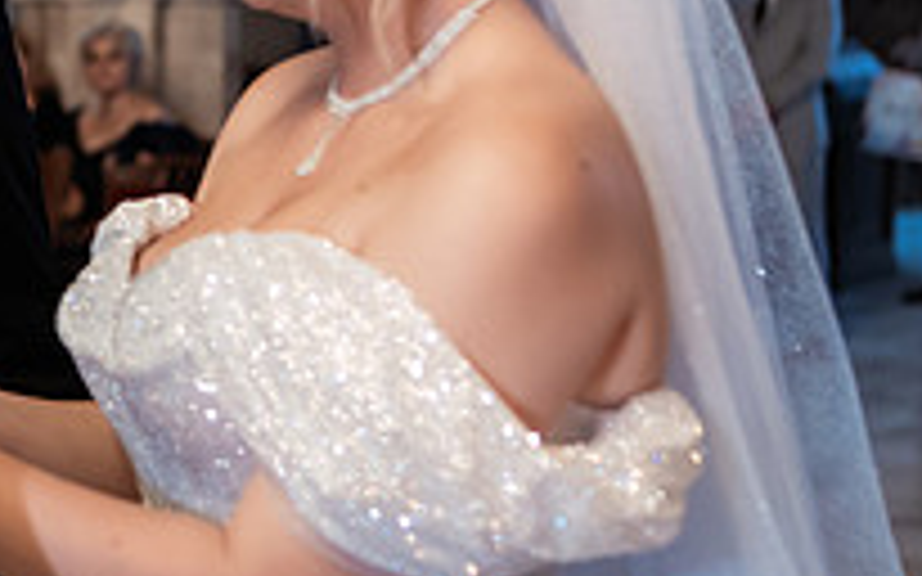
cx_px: -252
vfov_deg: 12.9
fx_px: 2537
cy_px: 182
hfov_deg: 19.2
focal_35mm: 101
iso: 1600
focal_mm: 35
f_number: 2.2
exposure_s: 1/200
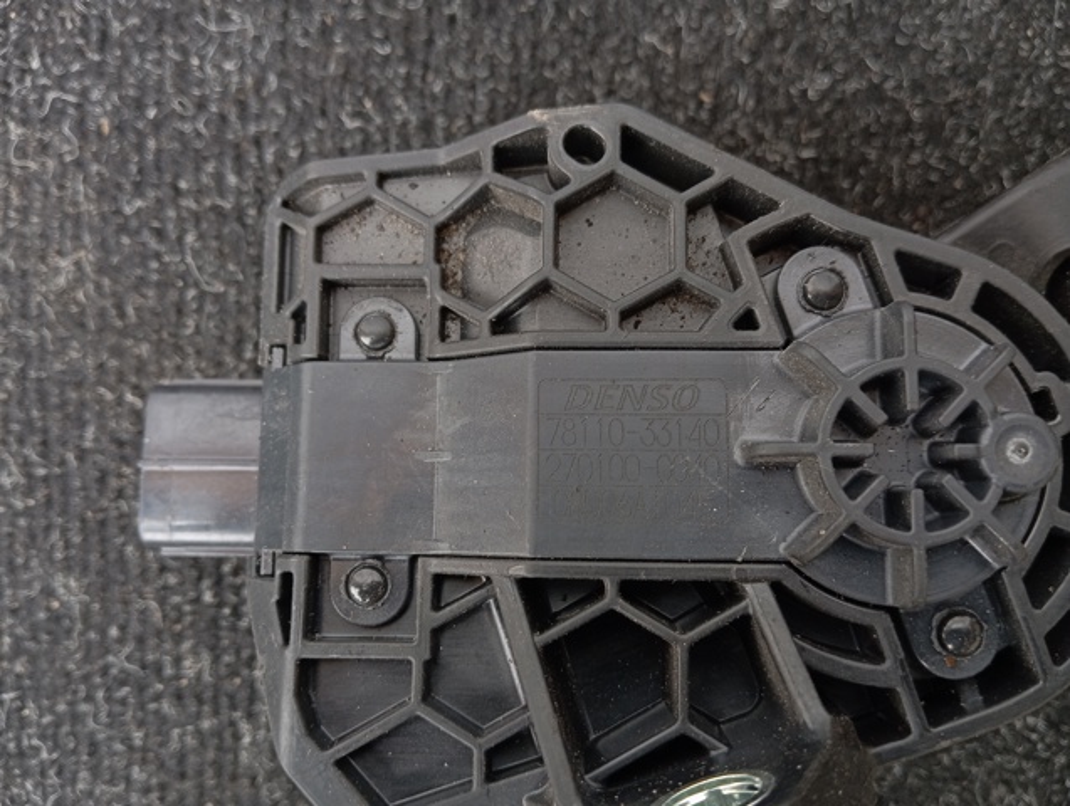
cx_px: 535
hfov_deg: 63.4
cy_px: 403
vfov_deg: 49.9
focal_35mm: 28
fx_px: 867
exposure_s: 1/33.3
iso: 198
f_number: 1.8
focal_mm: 4.22
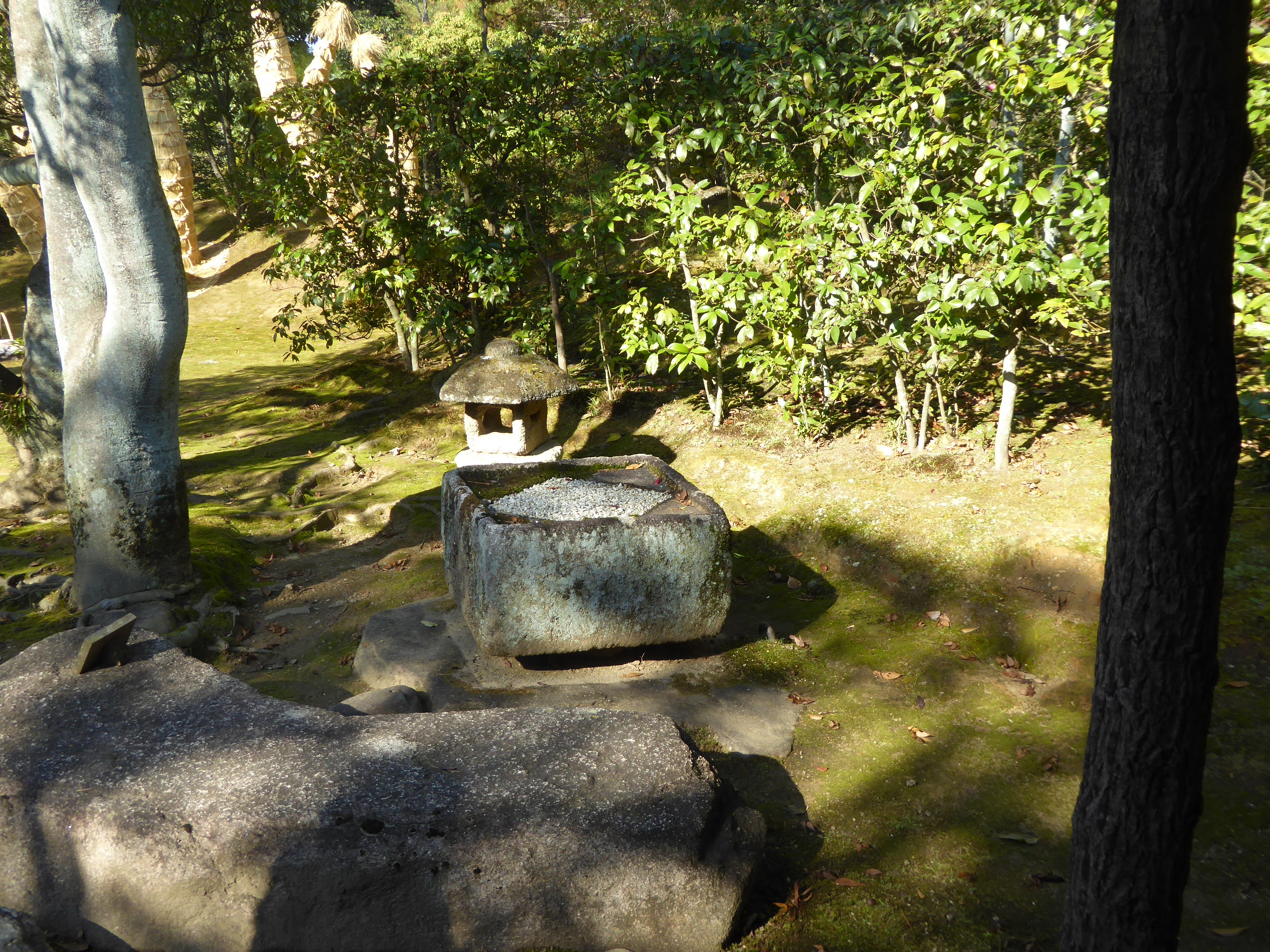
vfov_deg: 41.8
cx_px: 635
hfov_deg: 54.0
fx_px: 1247
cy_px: 476
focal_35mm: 34
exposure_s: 1/200
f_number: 3.6
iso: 100
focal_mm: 5.8
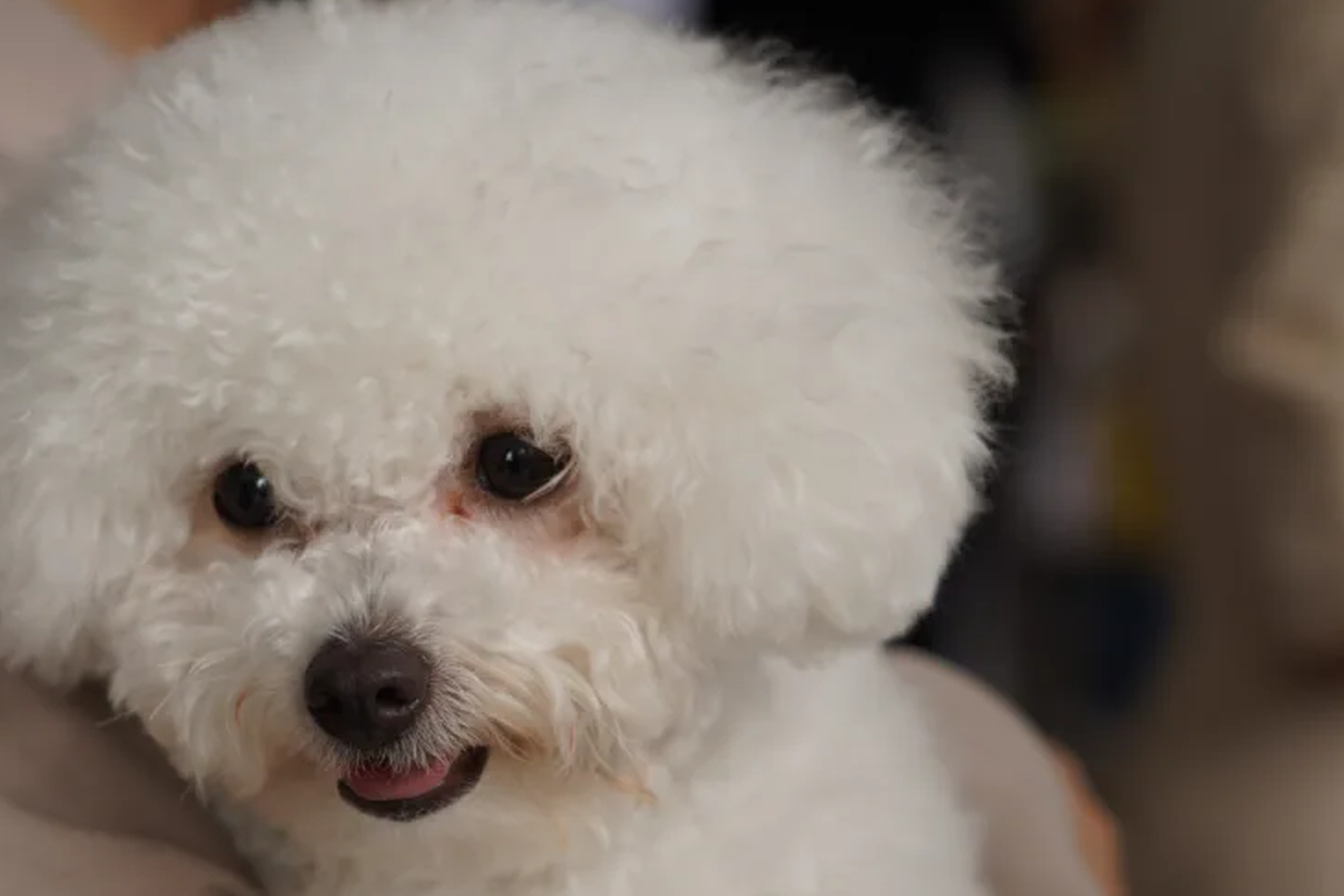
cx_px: 585
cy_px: 575
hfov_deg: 18.9
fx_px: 4033
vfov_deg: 12.7
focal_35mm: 108
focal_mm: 77
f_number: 4.5
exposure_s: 1/200
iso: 100
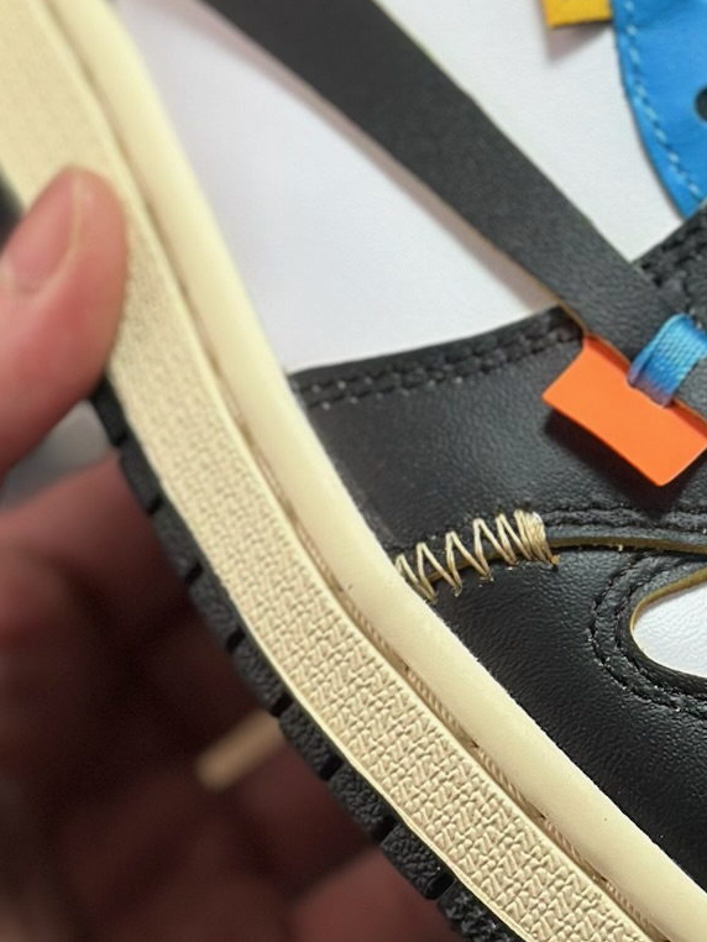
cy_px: 360
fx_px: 3511
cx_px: 601
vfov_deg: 15.3
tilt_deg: -58.0
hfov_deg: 11.4
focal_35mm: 129
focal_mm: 6.86
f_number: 1.78
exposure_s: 1/1590
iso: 80
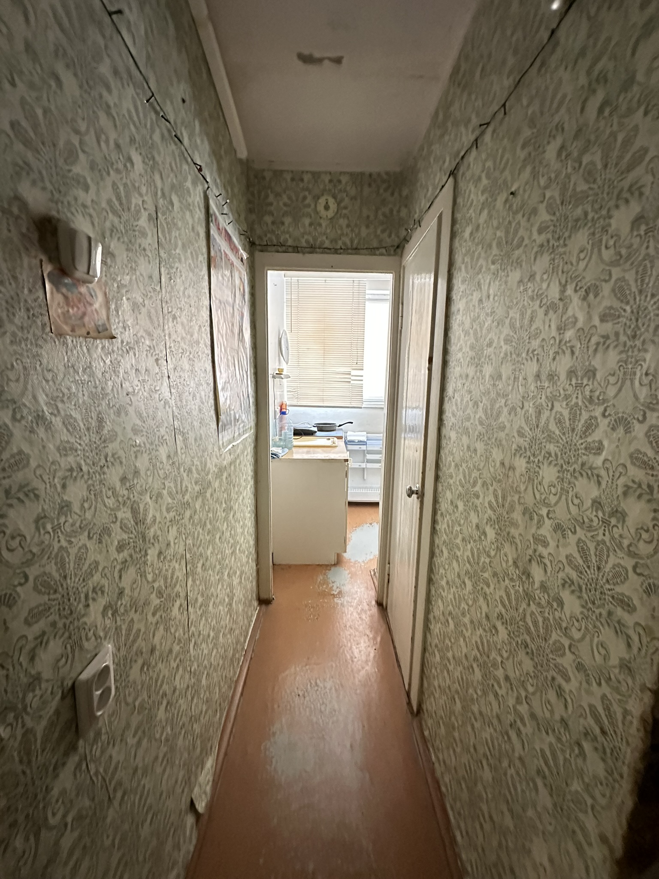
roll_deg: -1.2
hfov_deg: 85.7
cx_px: 330
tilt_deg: -12.3
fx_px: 355
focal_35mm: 14
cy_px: 440
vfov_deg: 102.1
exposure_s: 1/57
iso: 1250
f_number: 2.2
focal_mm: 2.22
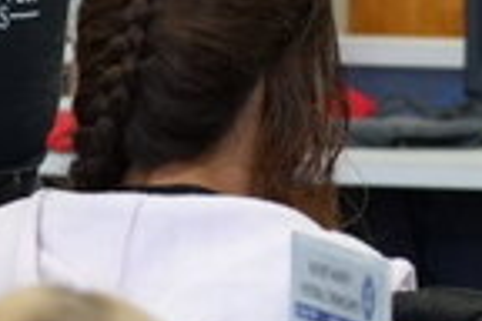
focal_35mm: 553
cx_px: 40
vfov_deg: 2.5
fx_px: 7403
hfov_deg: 3.7
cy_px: -147
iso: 1600
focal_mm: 78
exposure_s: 1/160
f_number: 4.5
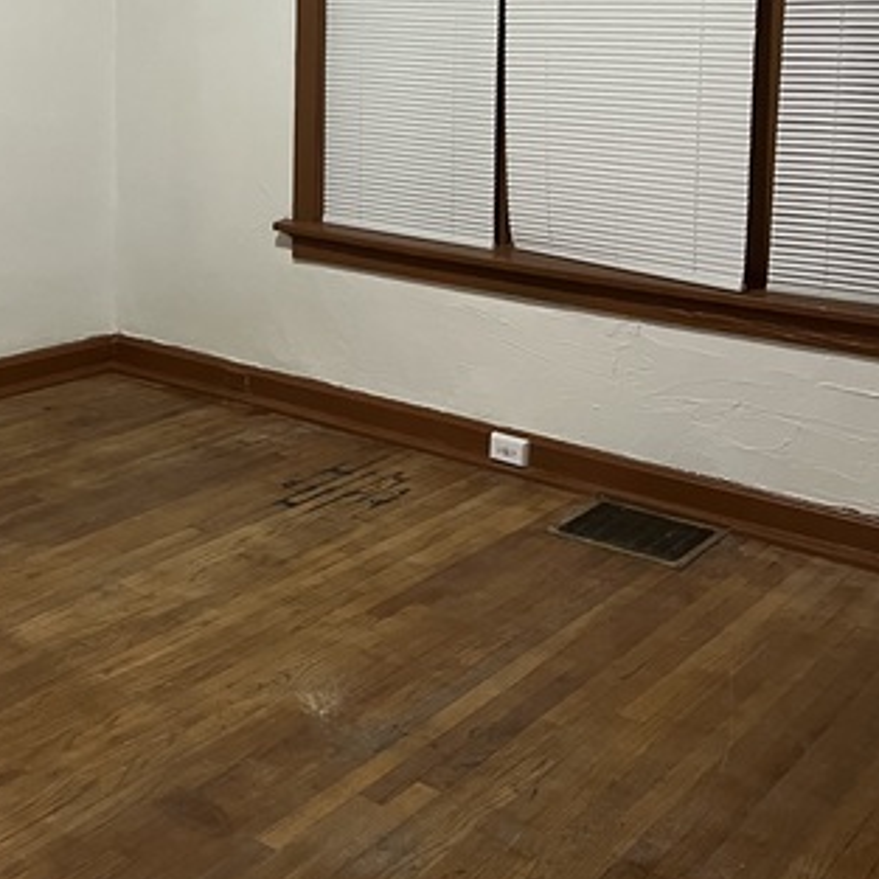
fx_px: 1408
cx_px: 258
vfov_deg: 33.5
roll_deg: +0.3
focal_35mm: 49
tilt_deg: -6.7
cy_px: 150
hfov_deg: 34.2
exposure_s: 1/40
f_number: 1.6
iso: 640
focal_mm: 5.1
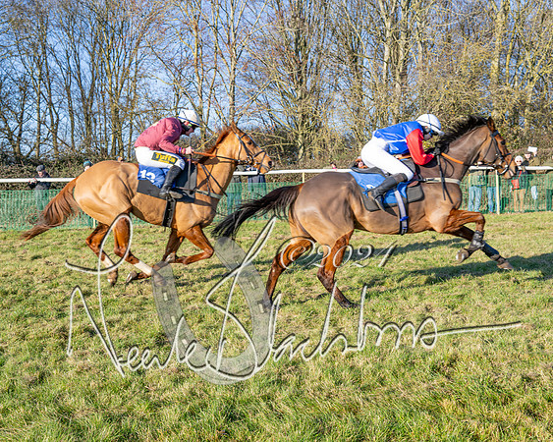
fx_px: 703
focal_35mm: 43
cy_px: 235
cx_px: 242
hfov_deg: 42.9
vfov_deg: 34.9
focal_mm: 35
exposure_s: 1/1250
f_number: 4.5
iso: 400
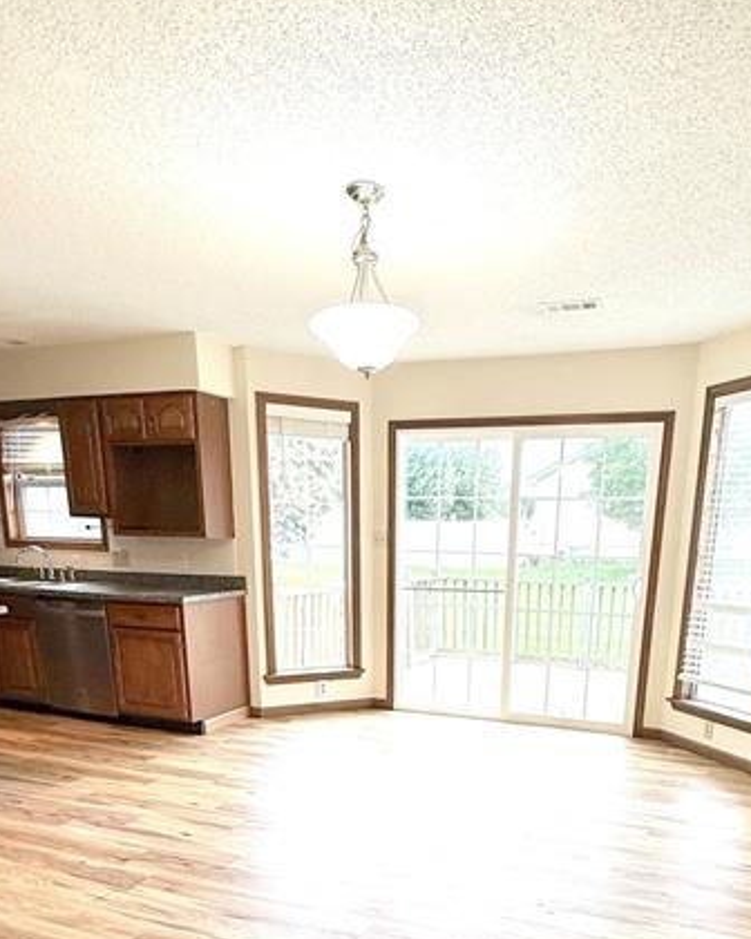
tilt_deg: -14.8
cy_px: 720
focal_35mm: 25
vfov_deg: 63.5
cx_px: 447
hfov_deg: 56.4
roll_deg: -1.6
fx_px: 695
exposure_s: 1/120
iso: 64
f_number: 2.2
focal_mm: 2.22
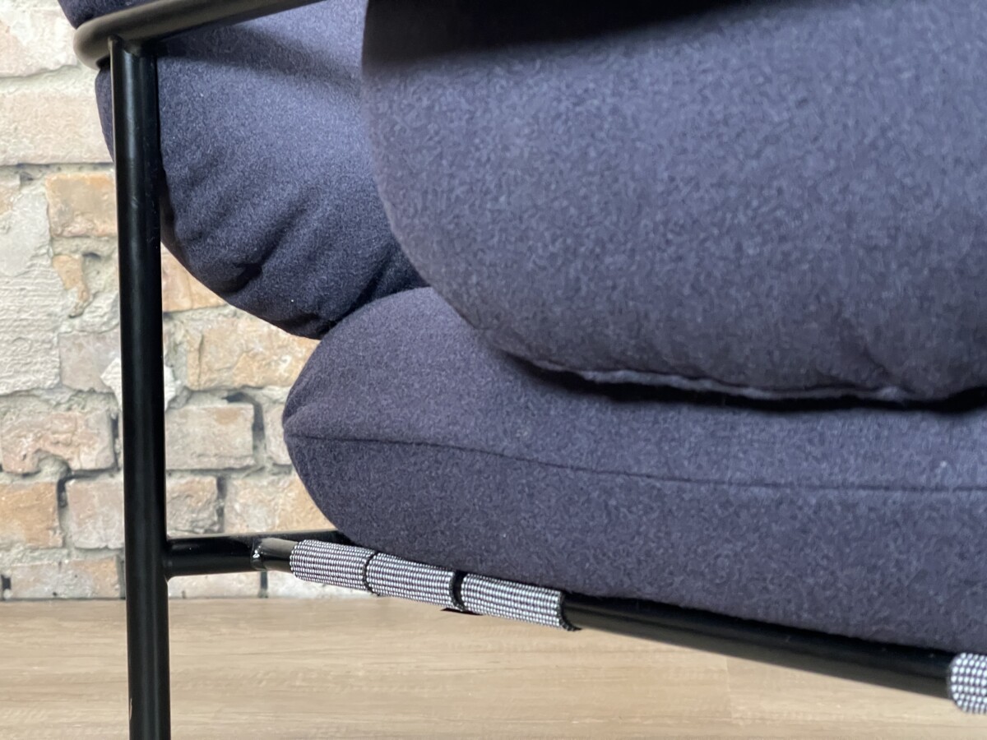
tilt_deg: -8.1
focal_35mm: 64
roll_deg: +1.4
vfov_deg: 22.9
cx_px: 494
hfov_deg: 30.3
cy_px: 370
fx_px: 1825
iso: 400
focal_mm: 7.5
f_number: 2.2
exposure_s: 1/50
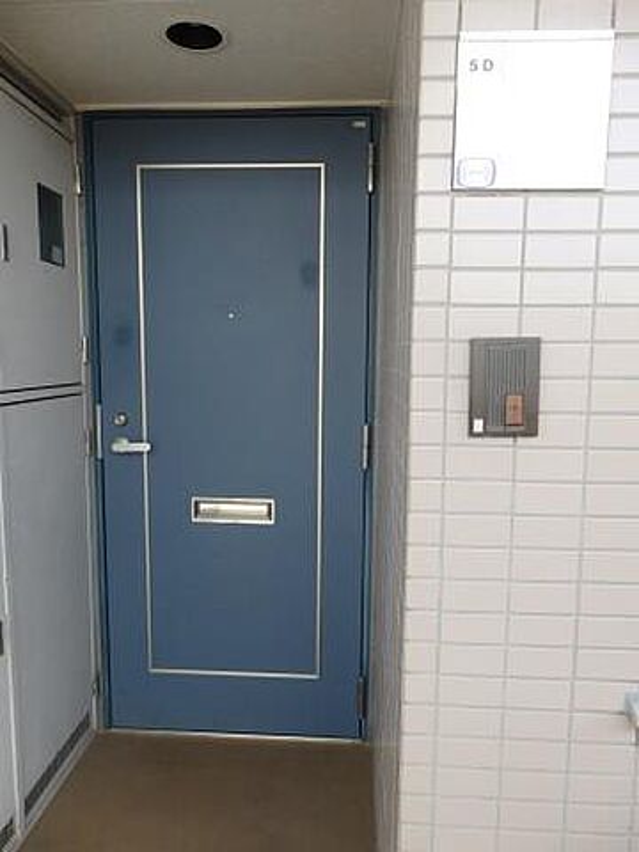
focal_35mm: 25
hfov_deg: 54.9
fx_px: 615
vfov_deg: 69.4
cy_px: 426
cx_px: 320
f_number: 3
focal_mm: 4.5
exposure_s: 1/60
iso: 100
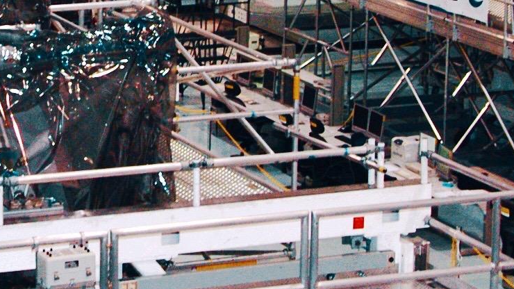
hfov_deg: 12.9
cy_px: -62
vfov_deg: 7.2
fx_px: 2262
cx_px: 90
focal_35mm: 166
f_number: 7.1
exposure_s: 1/13
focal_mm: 26
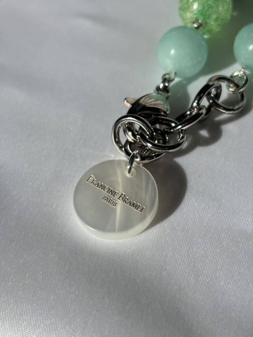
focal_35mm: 52
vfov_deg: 36.8
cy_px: 168
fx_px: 507
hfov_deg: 28.0
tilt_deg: -55.0
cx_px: 126
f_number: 1.6
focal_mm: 5.96
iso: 40
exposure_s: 1/1667
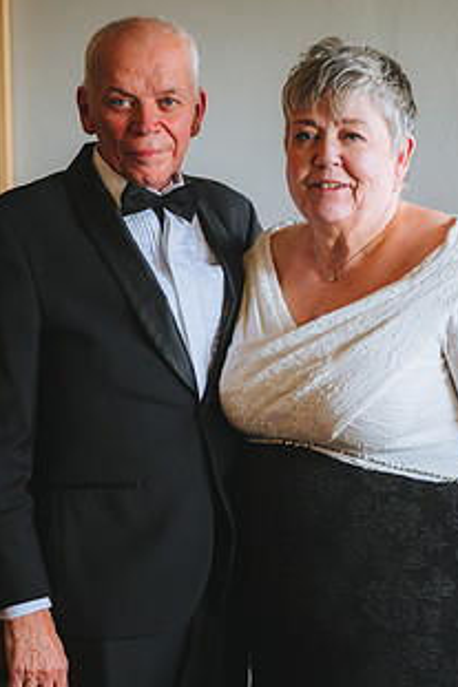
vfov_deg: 25.0
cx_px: 256
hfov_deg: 16.8
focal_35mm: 81
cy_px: 406
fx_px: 1547
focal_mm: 56
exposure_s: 1/200
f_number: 2.8
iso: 1600
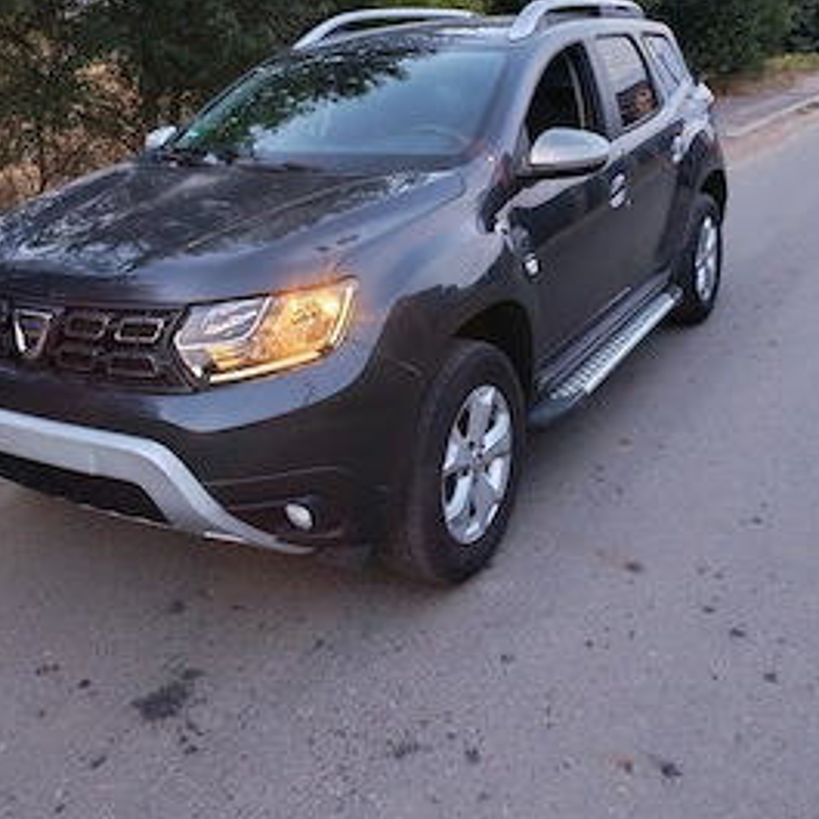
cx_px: 405
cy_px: 235
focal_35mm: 36
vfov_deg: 44.9
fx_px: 964
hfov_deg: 46.0
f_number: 1.9
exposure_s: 1/100
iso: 640
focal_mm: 6.12
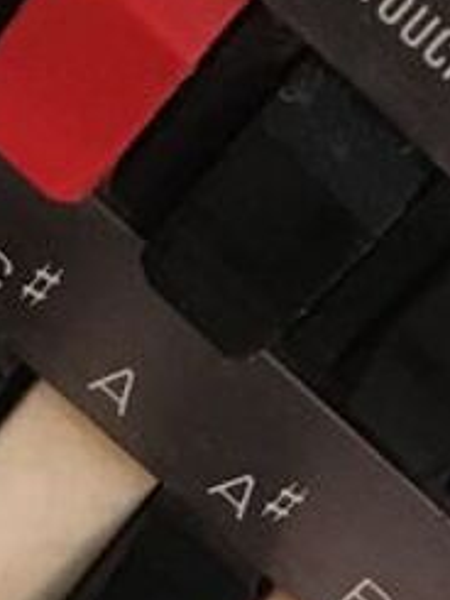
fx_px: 2736
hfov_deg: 9.4
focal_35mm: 158
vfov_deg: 11.7
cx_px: 271
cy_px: 1010
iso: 320
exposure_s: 1/17
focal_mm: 4.15
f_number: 2.2
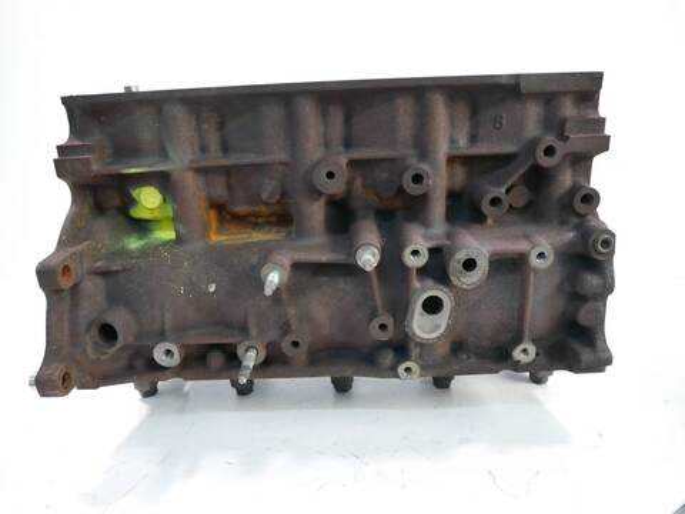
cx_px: 342
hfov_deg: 71.6
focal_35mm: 24
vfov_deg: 56.8
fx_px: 475
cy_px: 257
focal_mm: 12
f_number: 3.5
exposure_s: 1/60
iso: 1600
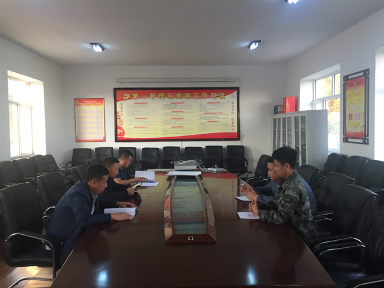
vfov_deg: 48.2
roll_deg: -0.8
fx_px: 322
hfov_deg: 61.7
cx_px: 192
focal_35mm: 29
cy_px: 144
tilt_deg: -3.8
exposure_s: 1/33
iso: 50
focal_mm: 4.15
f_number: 2.2
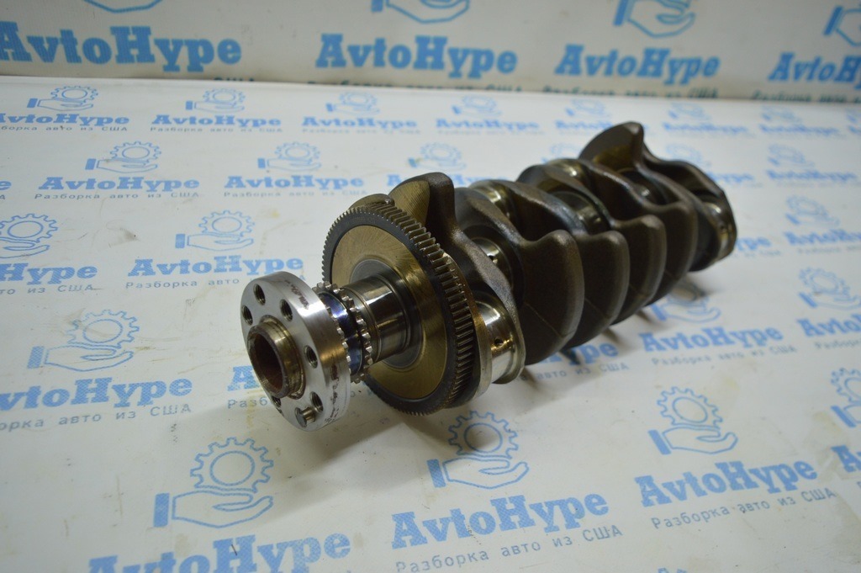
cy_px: 286
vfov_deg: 47.9
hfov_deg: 67.4
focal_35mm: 27
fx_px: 645
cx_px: 430
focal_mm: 18
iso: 400
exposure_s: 1/100
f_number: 3.5
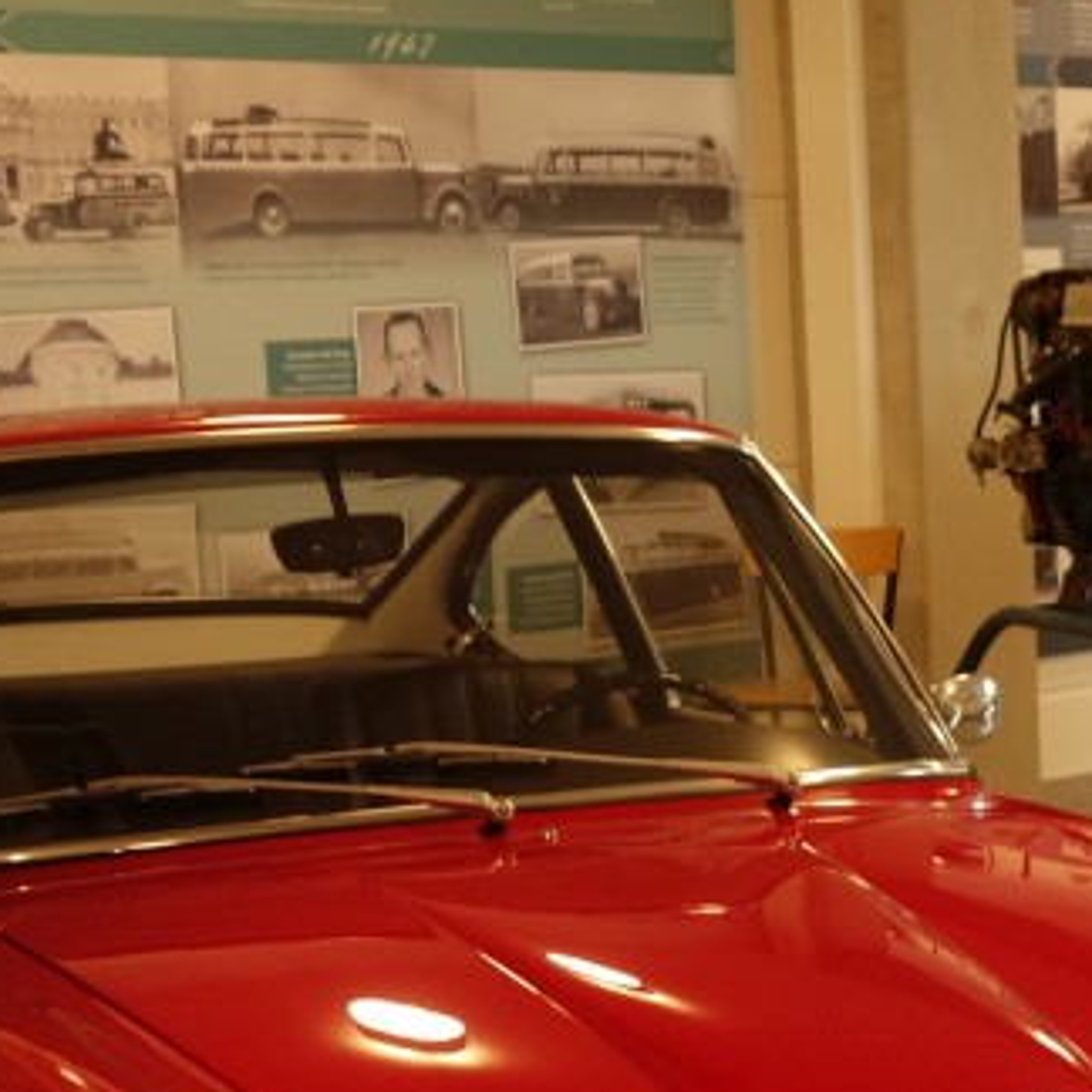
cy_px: 1116
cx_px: 1355
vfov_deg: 15.5
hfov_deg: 15.2
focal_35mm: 110
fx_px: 3926
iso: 250
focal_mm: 13.09
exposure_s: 1/40
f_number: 2.8
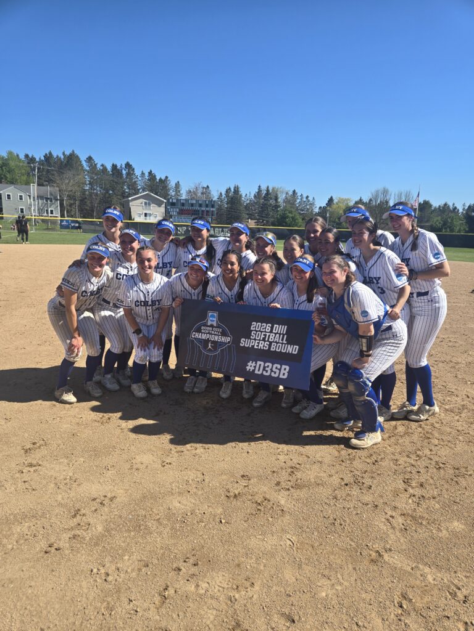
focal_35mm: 23
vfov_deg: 73.9
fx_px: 420
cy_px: 316
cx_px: 237
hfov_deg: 58.9
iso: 25
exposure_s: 1/1623
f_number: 1.8
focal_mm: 5.4
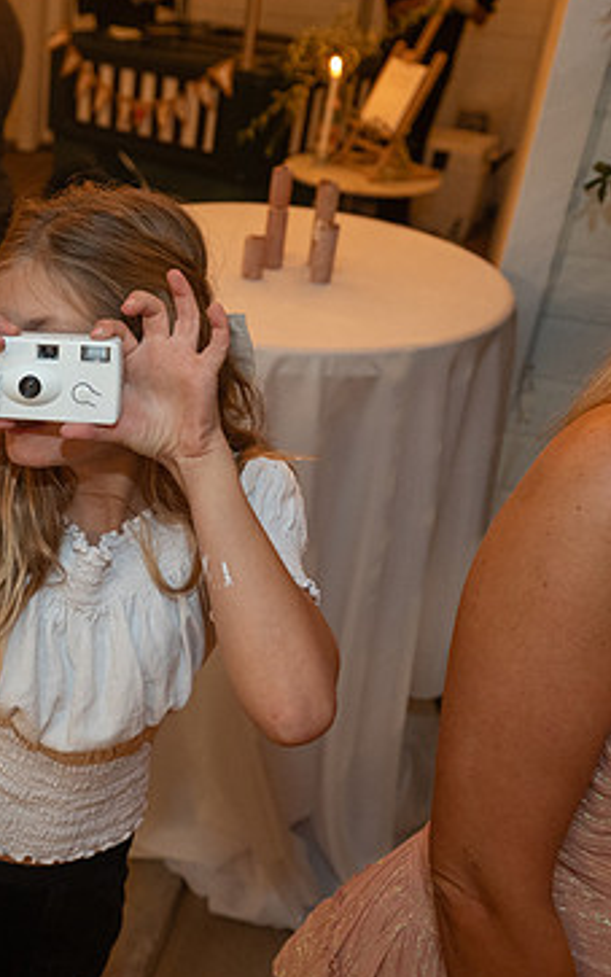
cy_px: 481
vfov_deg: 48.2
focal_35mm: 41
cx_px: 30
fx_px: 1092
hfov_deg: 29.6
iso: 3200
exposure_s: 1/125
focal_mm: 24
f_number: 3.5
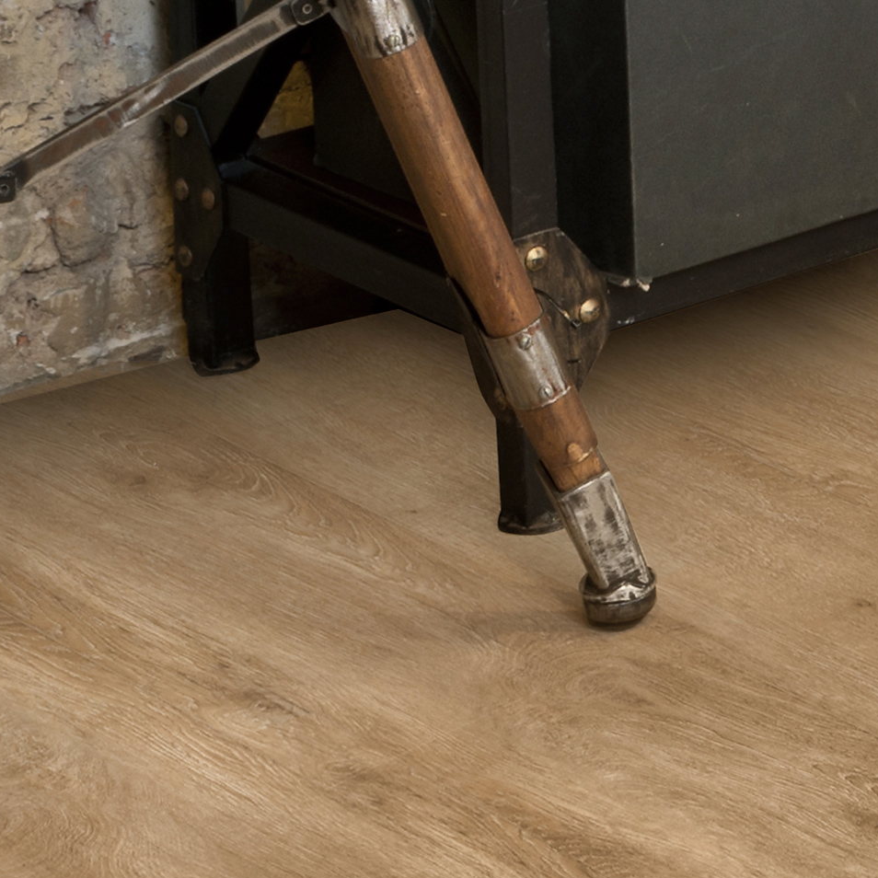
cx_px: 1936
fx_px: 5538
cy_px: 493
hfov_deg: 8.5
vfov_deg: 9.1
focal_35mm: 193
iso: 100
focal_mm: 36
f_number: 14
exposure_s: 10
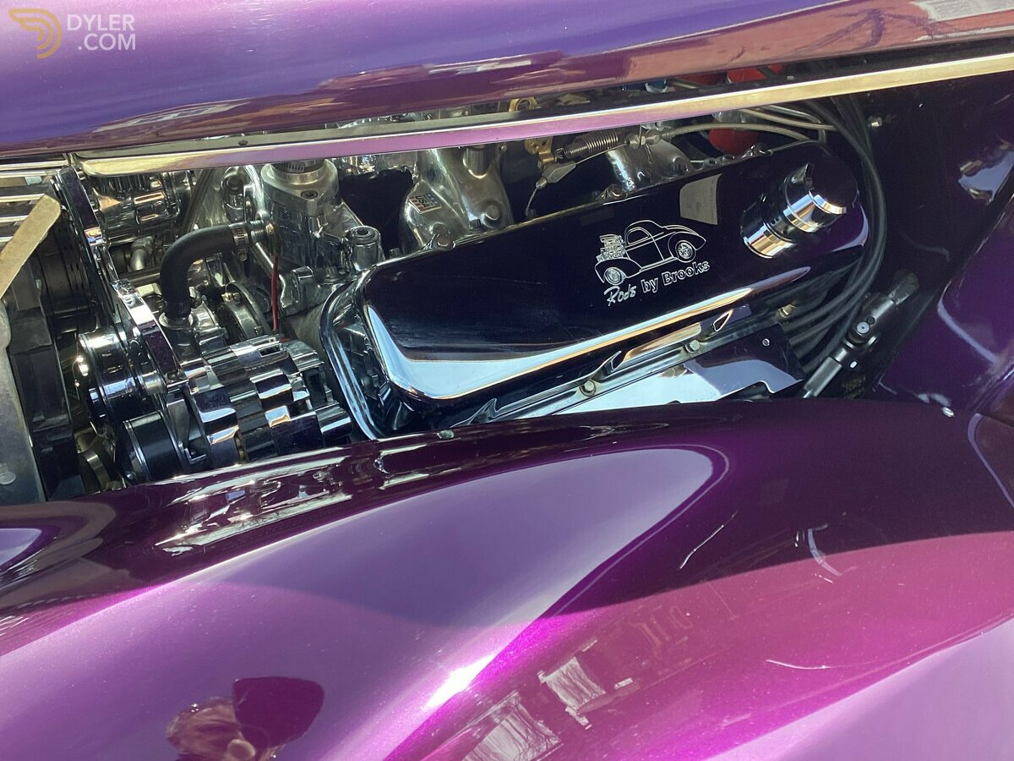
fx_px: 908
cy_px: 380
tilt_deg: -49.1
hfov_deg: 58.4
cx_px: 507
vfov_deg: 45.4
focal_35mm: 31
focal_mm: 3.3
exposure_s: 1/120
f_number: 2.4
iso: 32
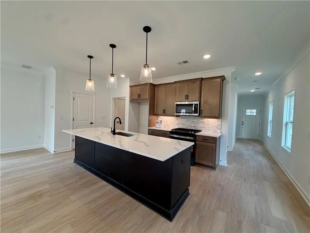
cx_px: 155
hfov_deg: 102.1
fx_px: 125
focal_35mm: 14
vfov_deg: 85.7
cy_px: 116
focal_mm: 2.22
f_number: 2.2
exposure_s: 1/120
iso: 125
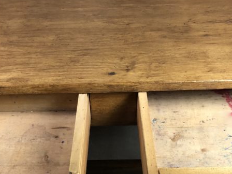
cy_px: 142
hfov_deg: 30.2
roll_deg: +4.1
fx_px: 429
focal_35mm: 64
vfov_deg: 22.6
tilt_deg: -41.0
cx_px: 100
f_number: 1.8
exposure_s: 1/17
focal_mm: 4
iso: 40
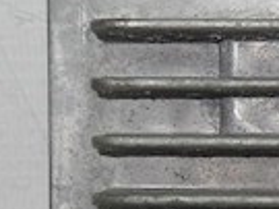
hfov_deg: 9.6
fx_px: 1570
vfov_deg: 7.5
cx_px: 527
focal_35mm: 195
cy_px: 323
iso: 80
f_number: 5.5
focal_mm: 6.72
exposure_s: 1/30
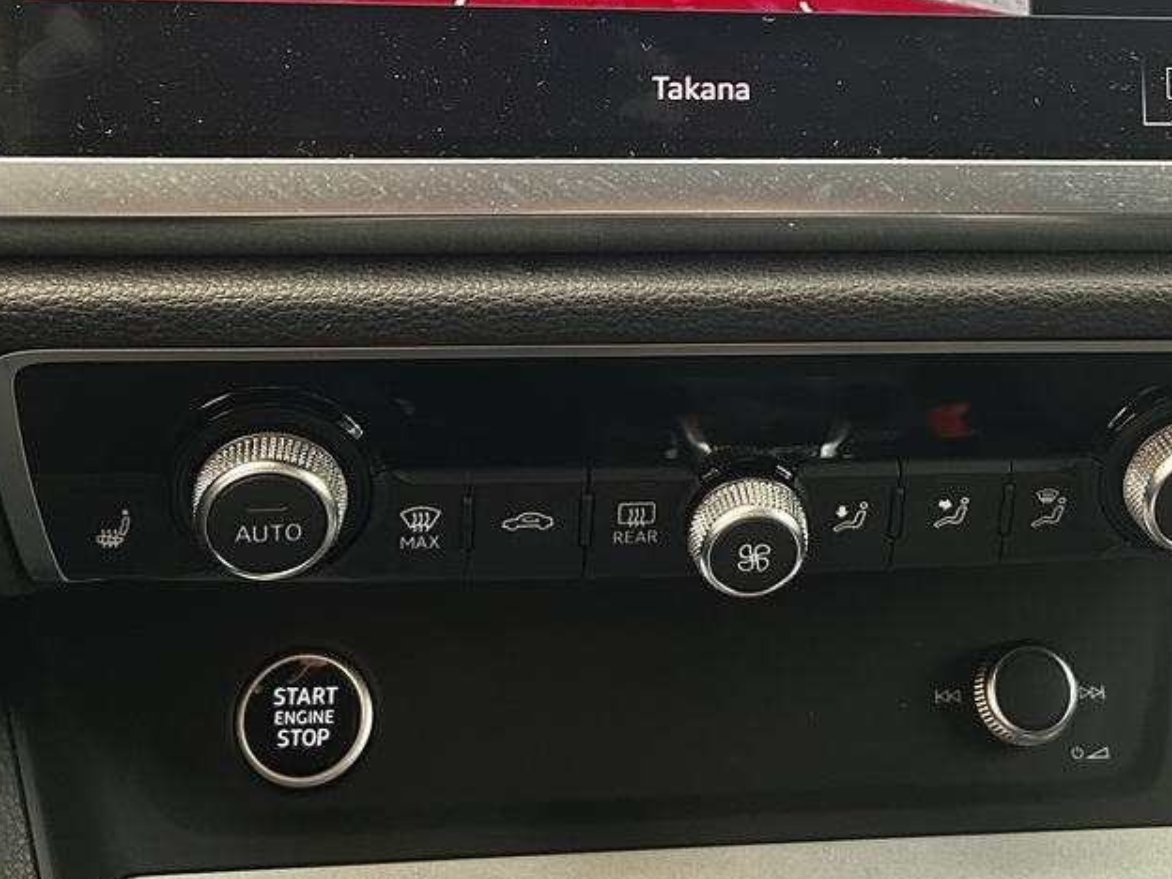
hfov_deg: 32.0
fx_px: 2031
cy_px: 133
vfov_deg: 23.9
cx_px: 761
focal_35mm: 60
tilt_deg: -24.5
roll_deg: -6.0
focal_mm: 5.7
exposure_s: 1/49
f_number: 1.5
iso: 250
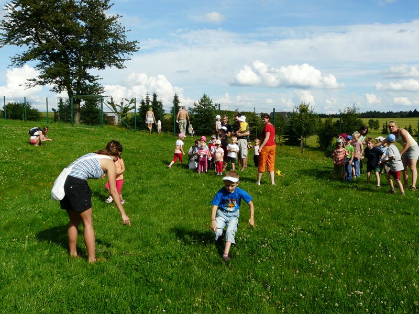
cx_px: 210
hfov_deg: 56.8
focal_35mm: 32
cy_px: 157
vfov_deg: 44.2
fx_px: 387
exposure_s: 1/400
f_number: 5.6
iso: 100
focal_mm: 5.3
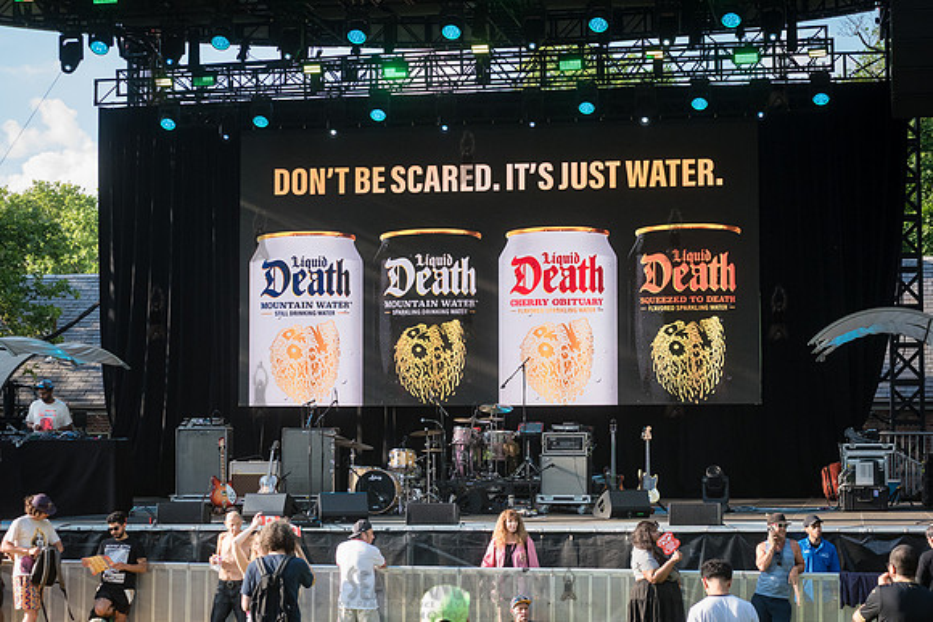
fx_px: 2074
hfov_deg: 25.4
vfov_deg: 17.1
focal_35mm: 80
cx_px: 466
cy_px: 311
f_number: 5
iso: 2000
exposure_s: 1/2000
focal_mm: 80
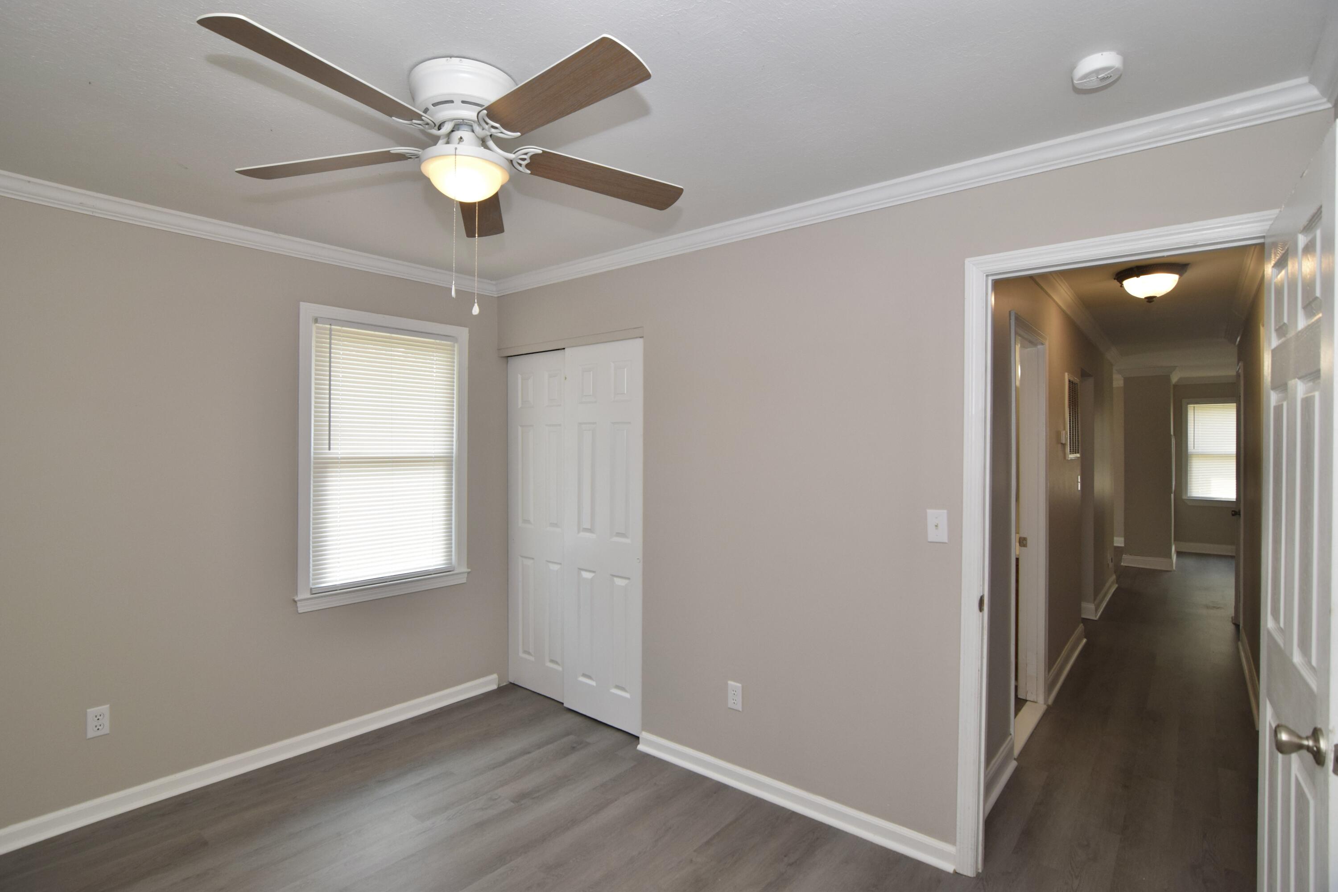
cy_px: 446
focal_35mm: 16
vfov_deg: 72.1
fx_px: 613
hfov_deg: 95.0
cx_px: 669
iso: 640
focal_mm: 11
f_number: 5.6
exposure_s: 1/125
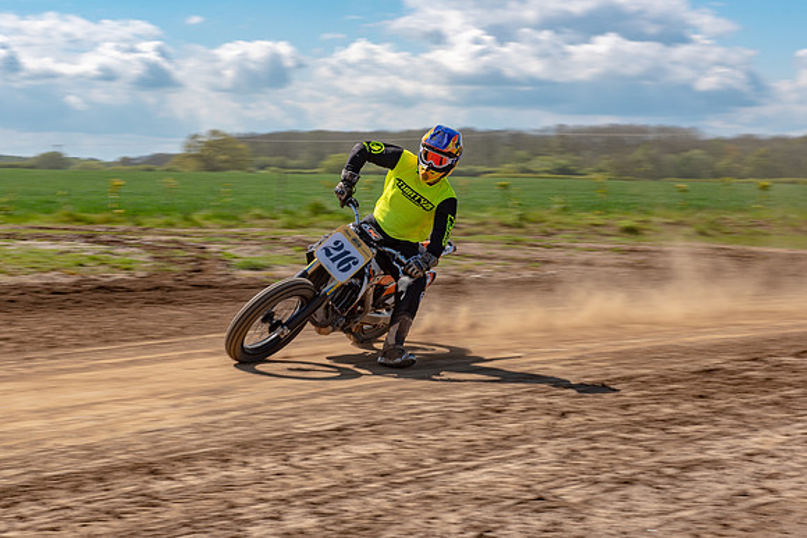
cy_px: 306
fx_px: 1941
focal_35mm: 87
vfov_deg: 15.8
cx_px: 320
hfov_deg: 23.4
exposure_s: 1/160
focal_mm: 70
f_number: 8
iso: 100
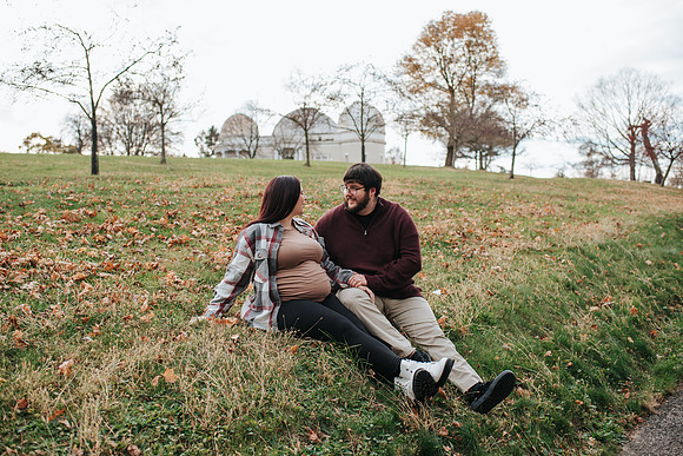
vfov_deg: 36.4
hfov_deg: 52.5
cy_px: 228
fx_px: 692
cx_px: 327
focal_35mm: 36
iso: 100
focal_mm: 35
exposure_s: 1/320
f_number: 2.8
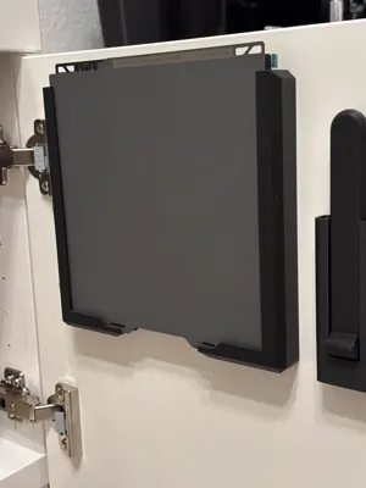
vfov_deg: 39.7
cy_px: 244
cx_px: 183
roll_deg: +1.6
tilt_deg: -11.3
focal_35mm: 48
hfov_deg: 30.3
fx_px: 677
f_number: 1.78
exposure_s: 1/40
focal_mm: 6.76
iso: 500
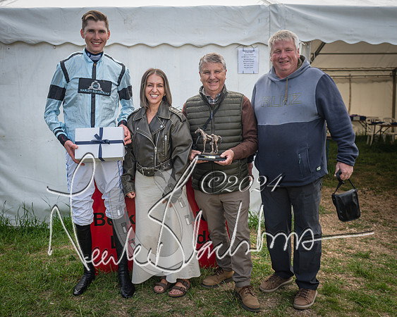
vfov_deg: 39.6
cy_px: 152
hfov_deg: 48.5
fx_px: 440
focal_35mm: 37
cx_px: 181
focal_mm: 30
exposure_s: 1/60
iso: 50
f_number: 5
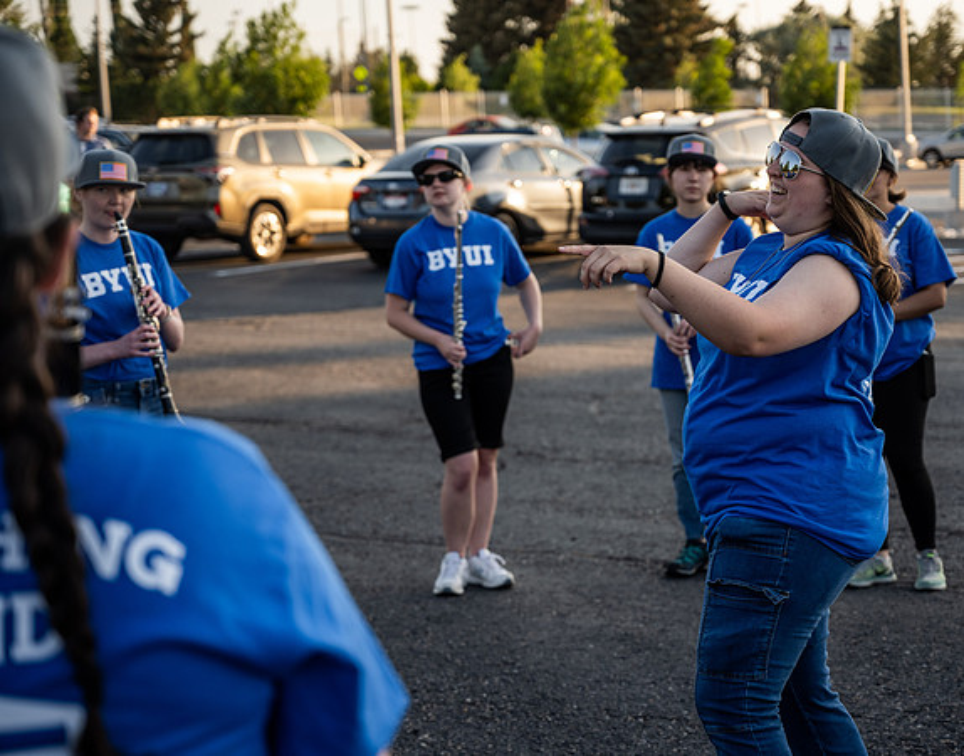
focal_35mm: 78
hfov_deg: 24.6
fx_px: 2204
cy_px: 378
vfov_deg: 19.5
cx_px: 567
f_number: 4
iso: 125
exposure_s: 1/250
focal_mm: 70
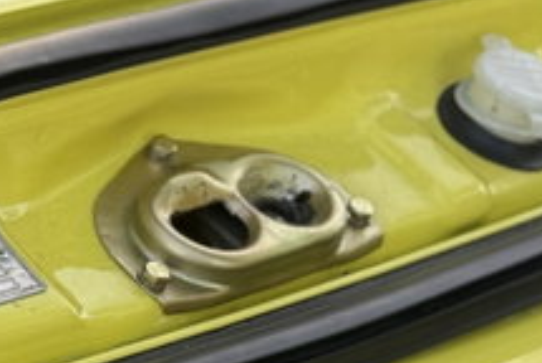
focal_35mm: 178
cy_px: 53
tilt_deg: -22.1
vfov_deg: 7.7
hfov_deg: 11.2
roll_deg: -0.6
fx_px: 2684
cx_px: -214
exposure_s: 1/574
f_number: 1.78
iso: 80
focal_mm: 6.76
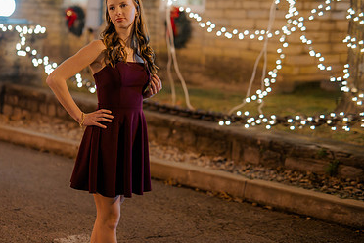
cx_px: 106
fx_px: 789
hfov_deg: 25.8
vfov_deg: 17.5
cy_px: 112
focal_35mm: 78
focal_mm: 50
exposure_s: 1/200
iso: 2500
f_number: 1.4
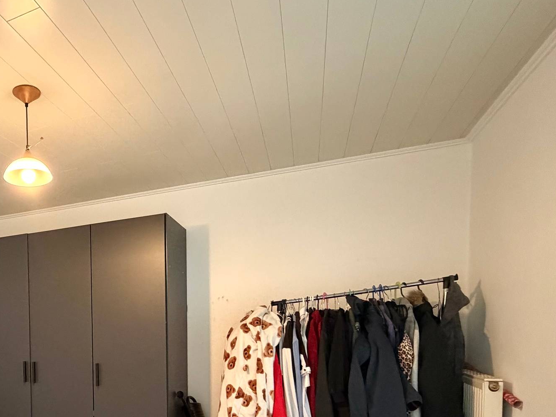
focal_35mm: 27
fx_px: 434
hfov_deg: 58.4
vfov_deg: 48.0
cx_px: 84
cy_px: 344
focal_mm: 2.22
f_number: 2.2
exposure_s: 1/50
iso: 500
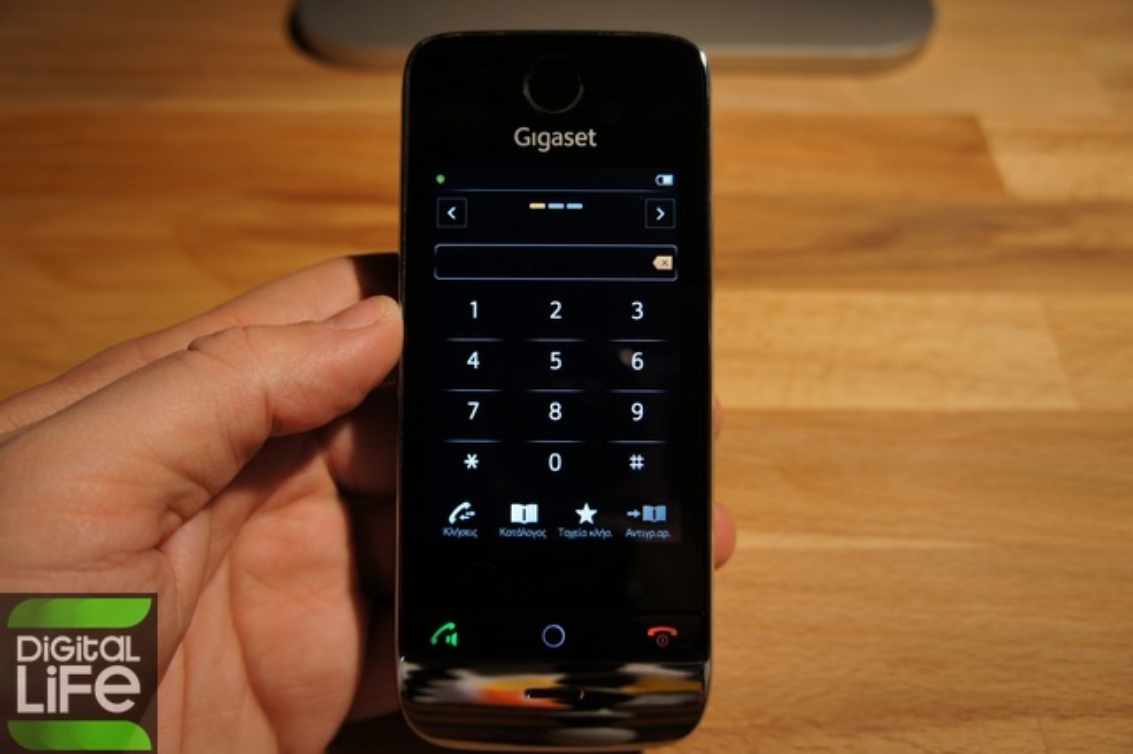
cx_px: 566
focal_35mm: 32
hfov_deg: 59.5
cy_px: 377
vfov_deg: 41.7
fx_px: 991
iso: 200
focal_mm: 21
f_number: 4
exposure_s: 1/40
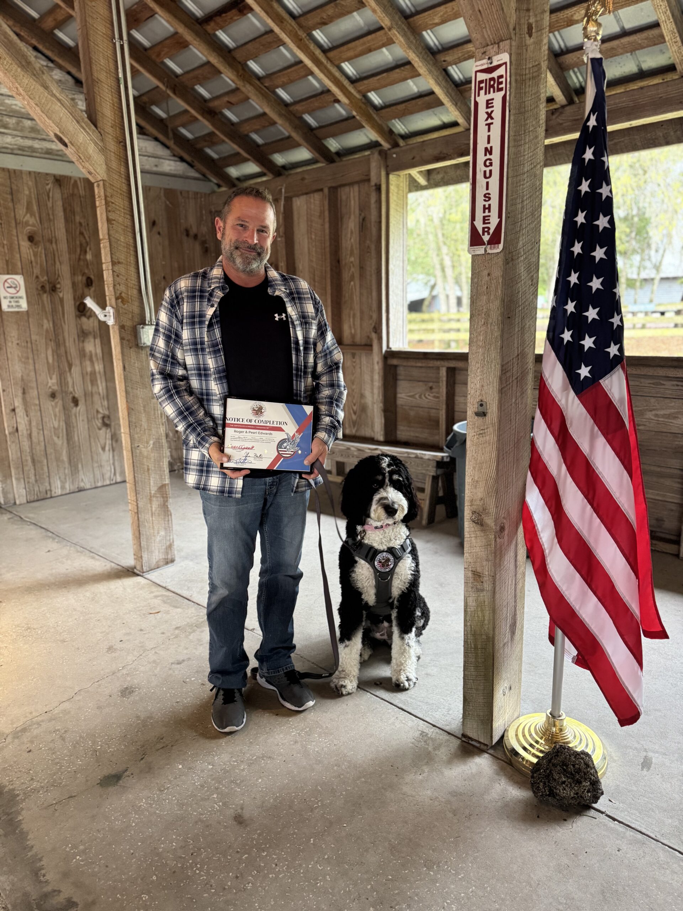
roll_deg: +2.3
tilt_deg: -12.7
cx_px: 342
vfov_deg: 71.6
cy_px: 456
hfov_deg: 56.8
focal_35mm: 24
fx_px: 631
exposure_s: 1/60
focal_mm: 6.76
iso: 500
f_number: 1.78
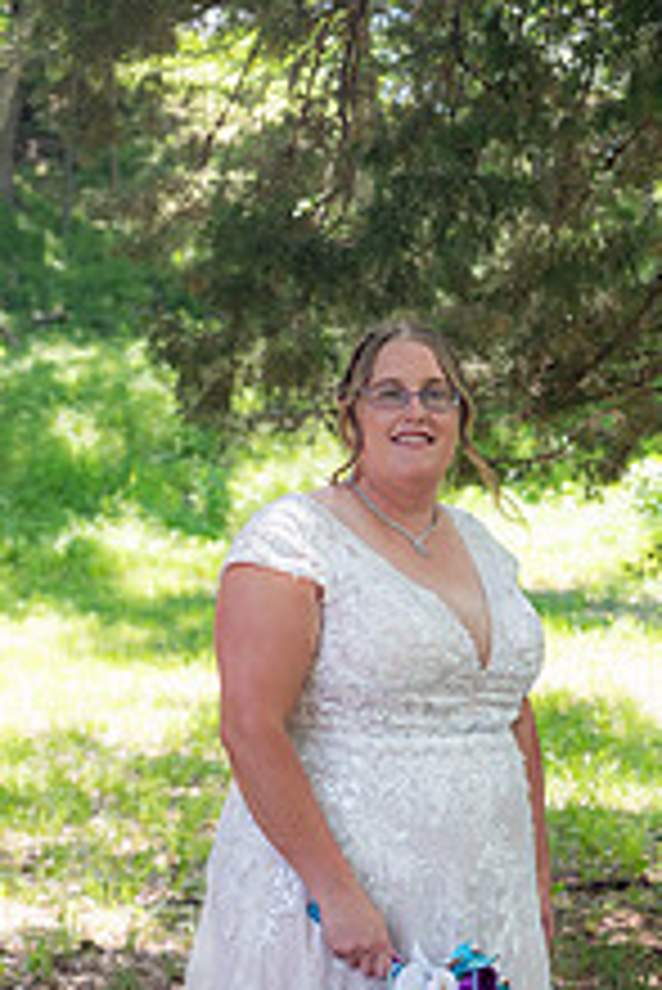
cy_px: 666
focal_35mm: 92
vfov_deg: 22.0
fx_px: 2533
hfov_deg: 14.9
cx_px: 365
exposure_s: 1/160
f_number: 4
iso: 200
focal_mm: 45
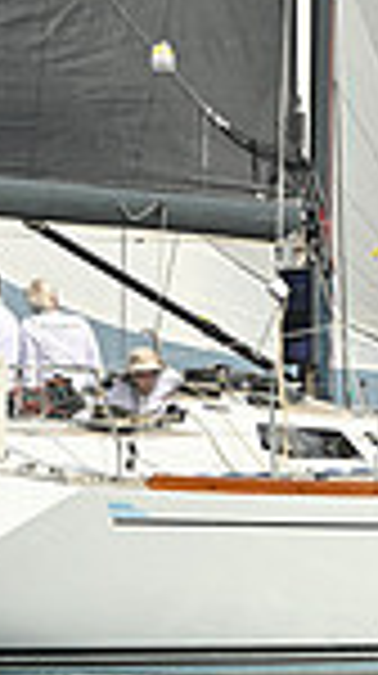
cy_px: 227
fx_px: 6168
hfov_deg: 3.5
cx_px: 153
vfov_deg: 6.3
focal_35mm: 345
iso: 320
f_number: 8
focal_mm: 85
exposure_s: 1/1600
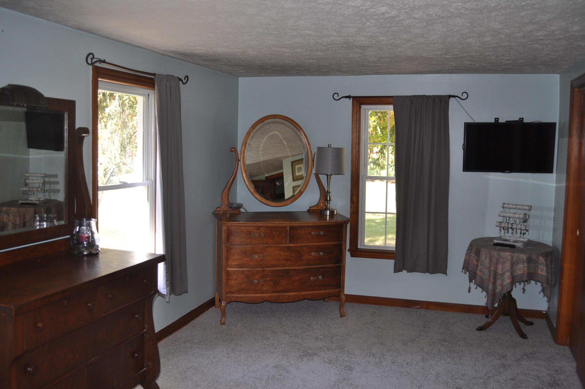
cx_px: 292
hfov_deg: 57.3
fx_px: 536
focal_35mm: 33
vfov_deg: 39.9
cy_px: 194
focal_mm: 22
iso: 500
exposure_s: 1/125
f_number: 4
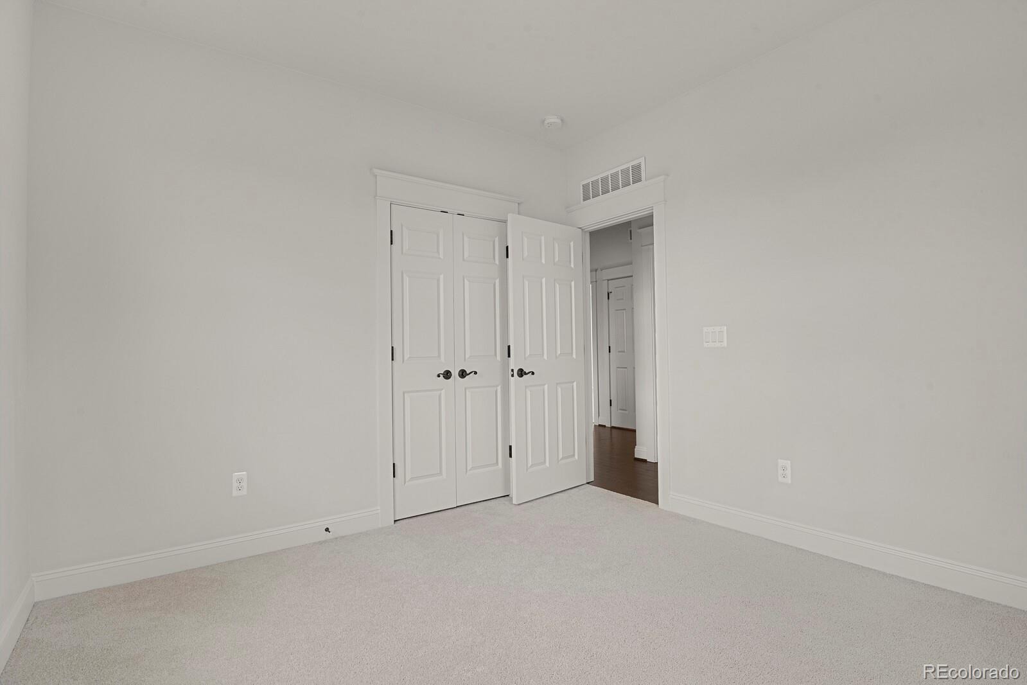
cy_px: 342
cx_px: 514
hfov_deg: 93.3
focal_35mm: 17
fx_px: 485
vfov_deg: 70.4
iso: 250
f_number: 8
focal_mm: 17
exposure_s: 1/2
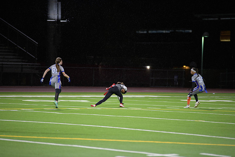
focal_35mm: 180
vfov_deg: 7.6
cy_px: 78
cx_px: 118
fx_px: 1175
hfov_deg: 11.4
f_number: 2.8
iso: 1250
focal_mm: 180
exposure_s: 1/200
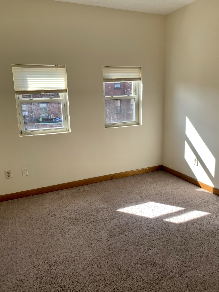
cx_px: 110
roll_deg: +1.3
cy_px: 146
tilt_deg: -10.8
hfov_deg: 53.1
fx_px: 219
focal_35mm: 26
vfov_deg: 67.3
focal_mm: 4.25
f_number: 1.8
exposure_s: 1/141
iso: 25
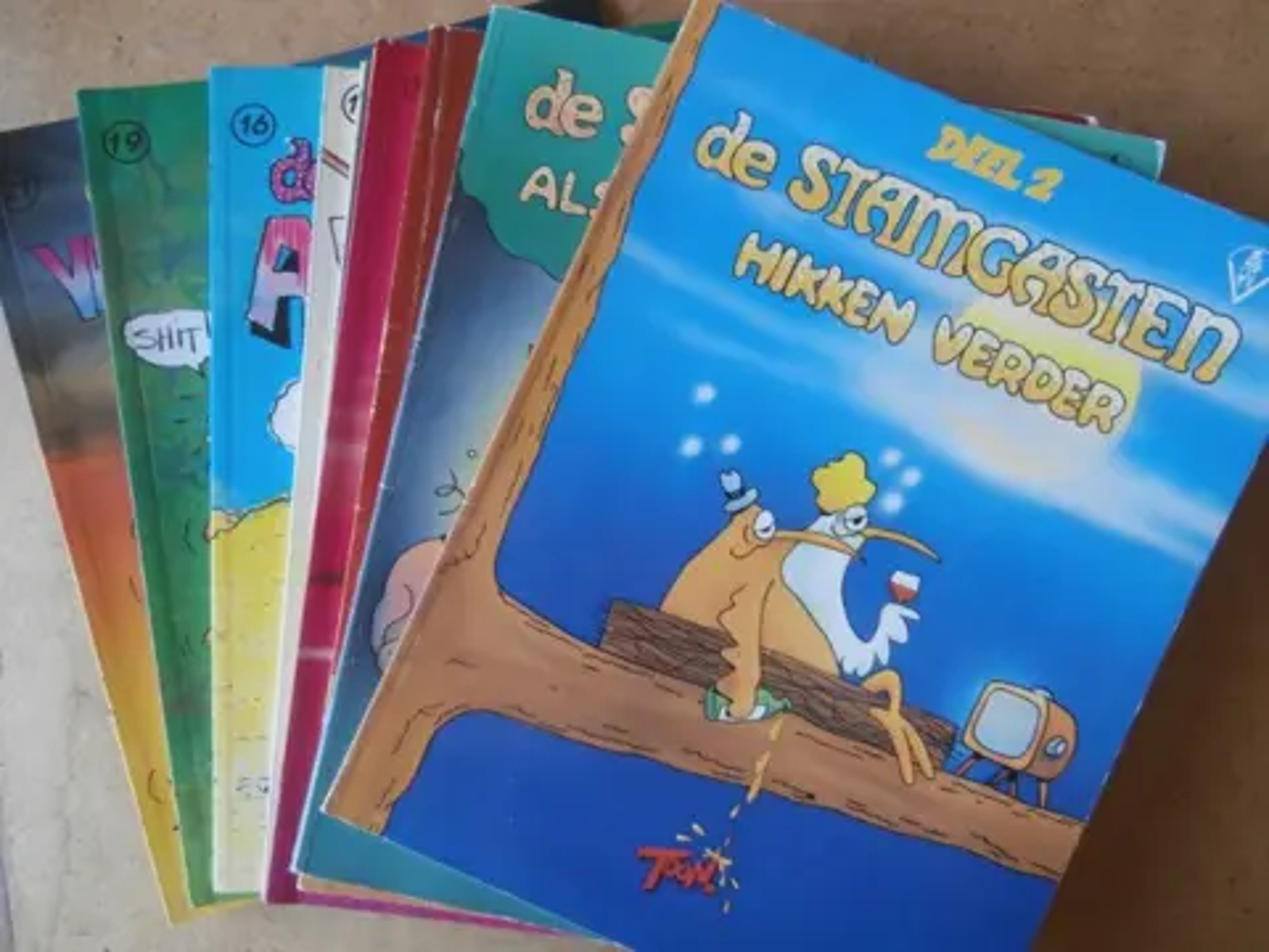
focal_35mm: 24
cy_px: 476
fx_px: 880
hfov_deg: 71.6
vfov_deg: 56.8
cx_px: 634
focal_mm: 4.2
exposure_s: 1/30
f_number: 3
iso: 160
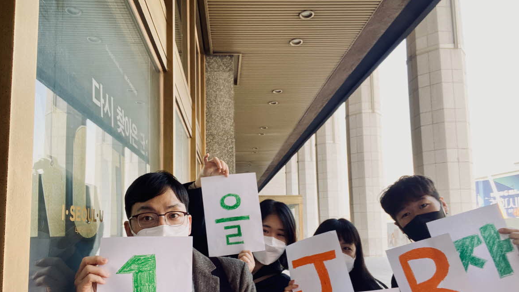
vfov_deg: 43.8
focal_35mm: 26
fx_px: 358
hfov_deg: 71.9
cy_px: 192
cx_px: 250
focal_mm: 2.71
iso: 80
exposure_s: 1/122
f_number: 2.2
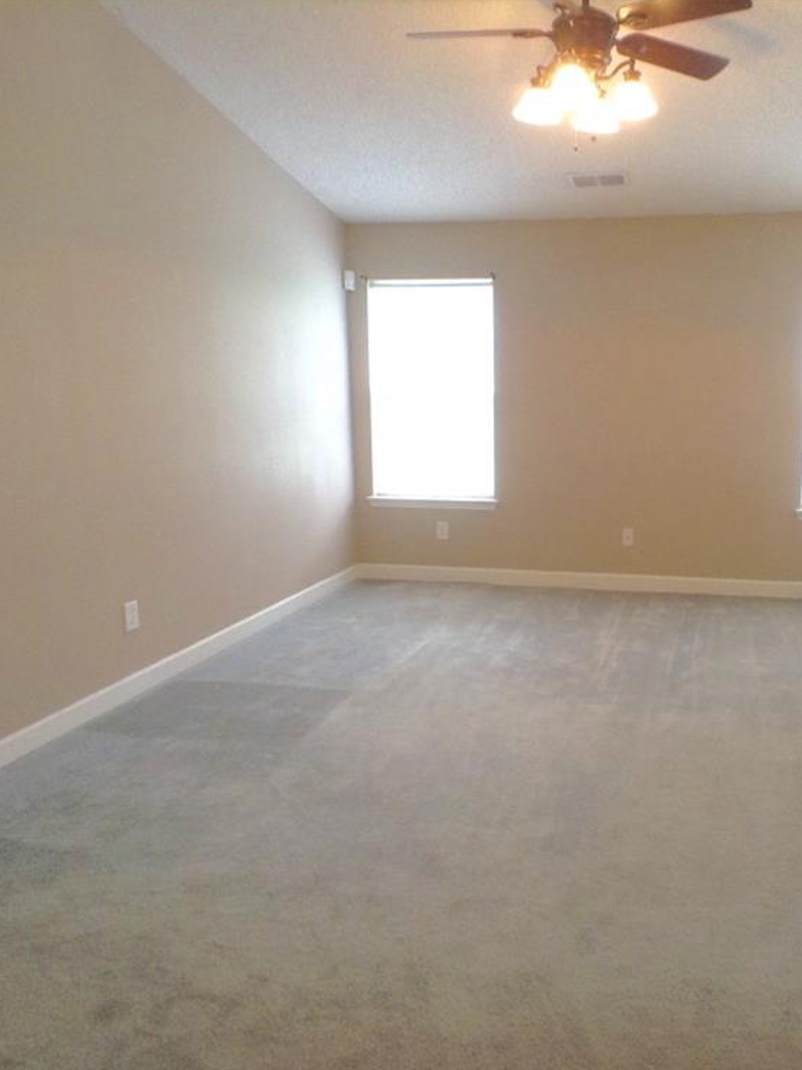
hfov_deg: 31.7
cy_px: 541
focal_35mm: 45
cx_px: 575
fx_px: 1391
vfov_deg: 42.1
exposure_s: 1/24
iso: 80
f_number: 2.4
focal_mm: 3.3
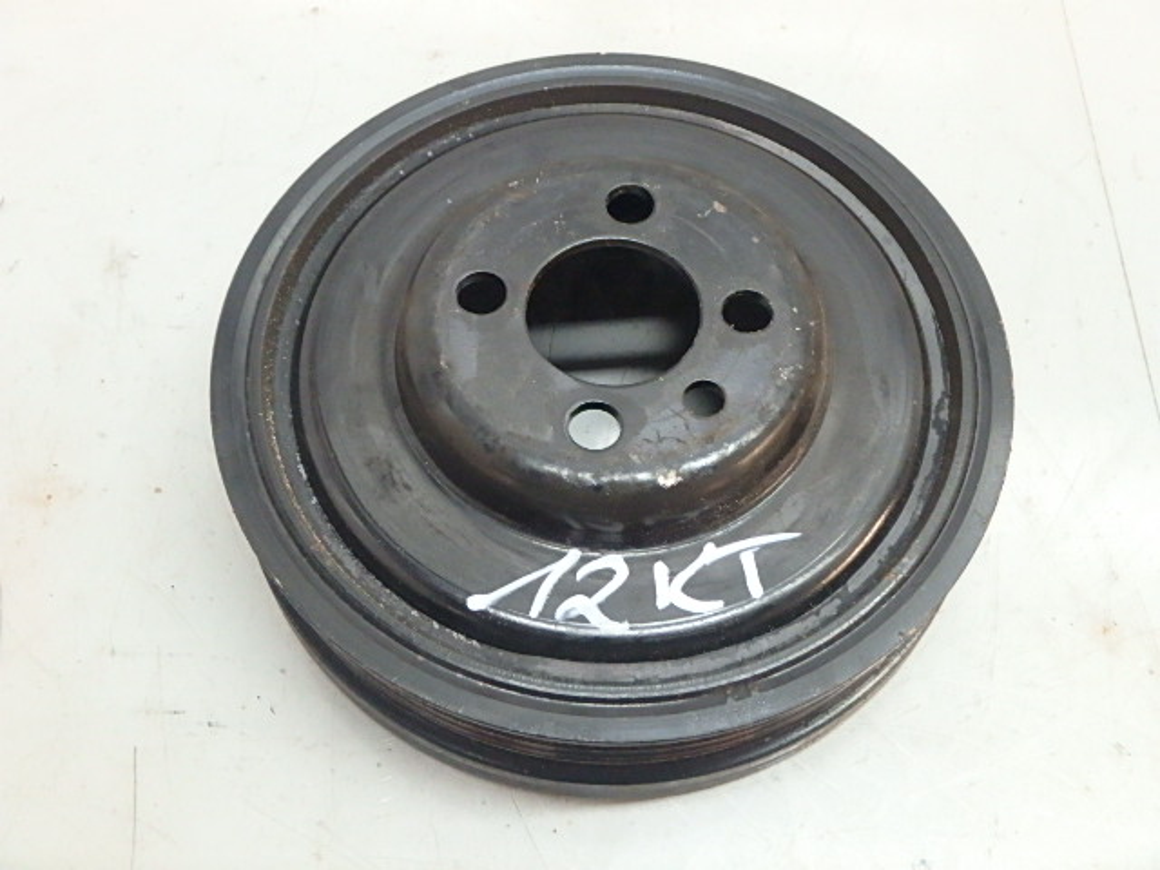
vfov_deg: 36.8
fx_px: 1307
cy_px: 435
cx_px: 580
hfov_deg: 47.9
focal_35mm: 39
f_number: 5.1
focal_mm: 6.9
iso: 1000
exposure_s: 1/40
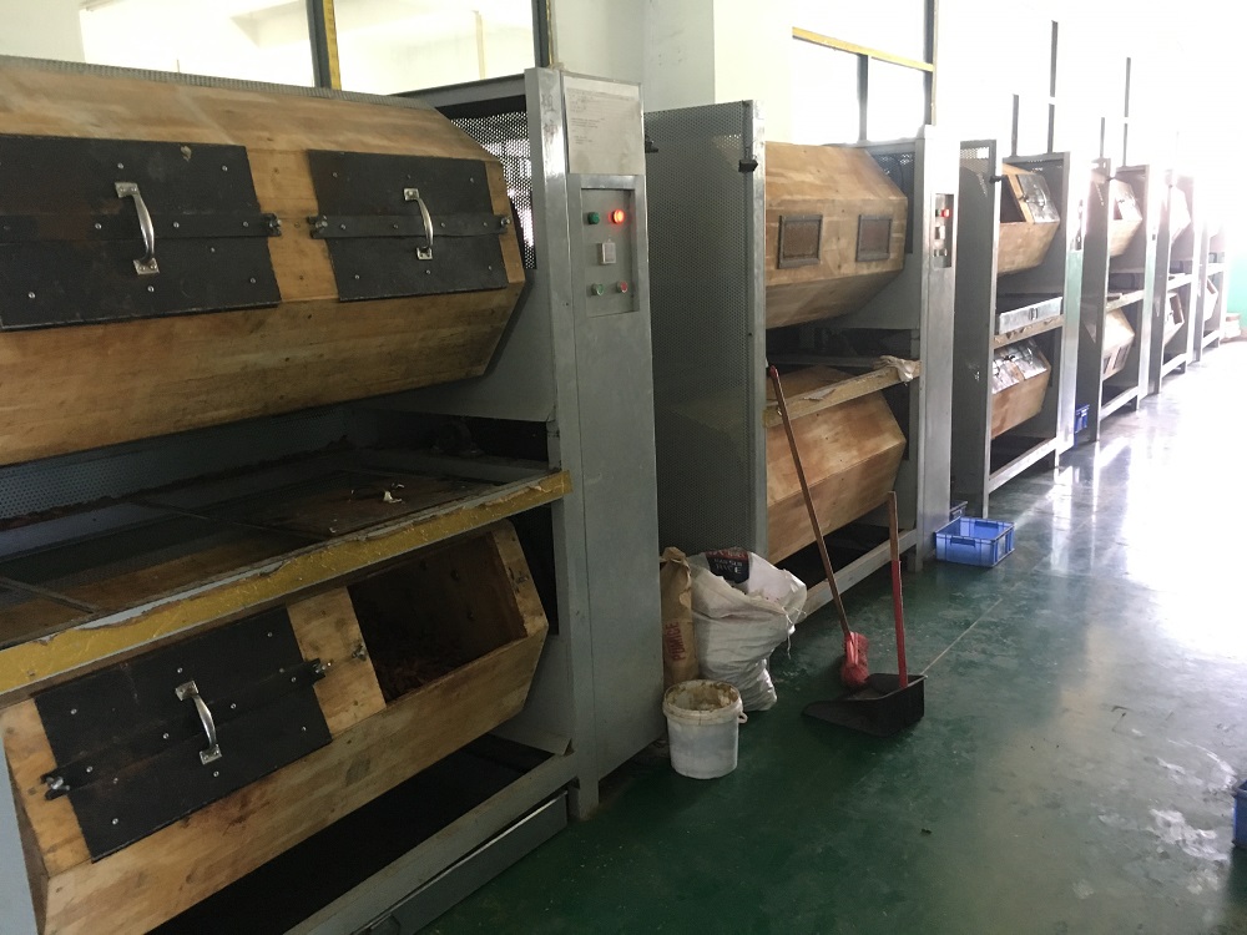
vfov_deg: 48.2
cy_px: 468
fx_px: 1045
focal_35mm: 29
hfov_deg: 61.7
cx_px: 624
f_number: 2.2
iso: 160
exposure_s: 1/33
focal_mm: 4.15
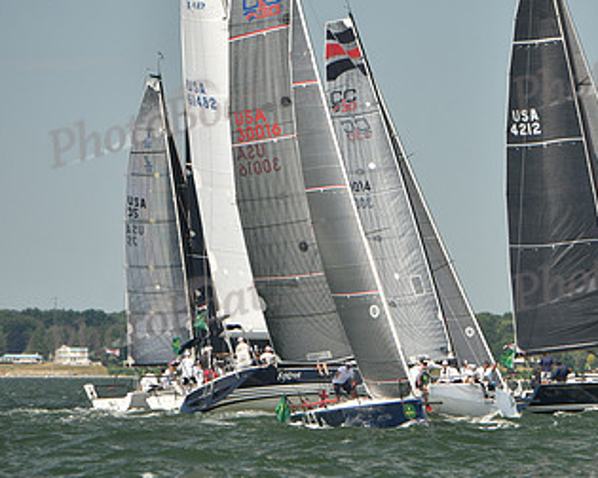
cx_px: 416
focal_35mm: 320
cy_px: 191
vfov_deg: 4.8
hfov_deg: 6.0
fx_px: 5664
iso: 320
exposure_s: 1/1000
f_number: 5.6
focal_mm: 185
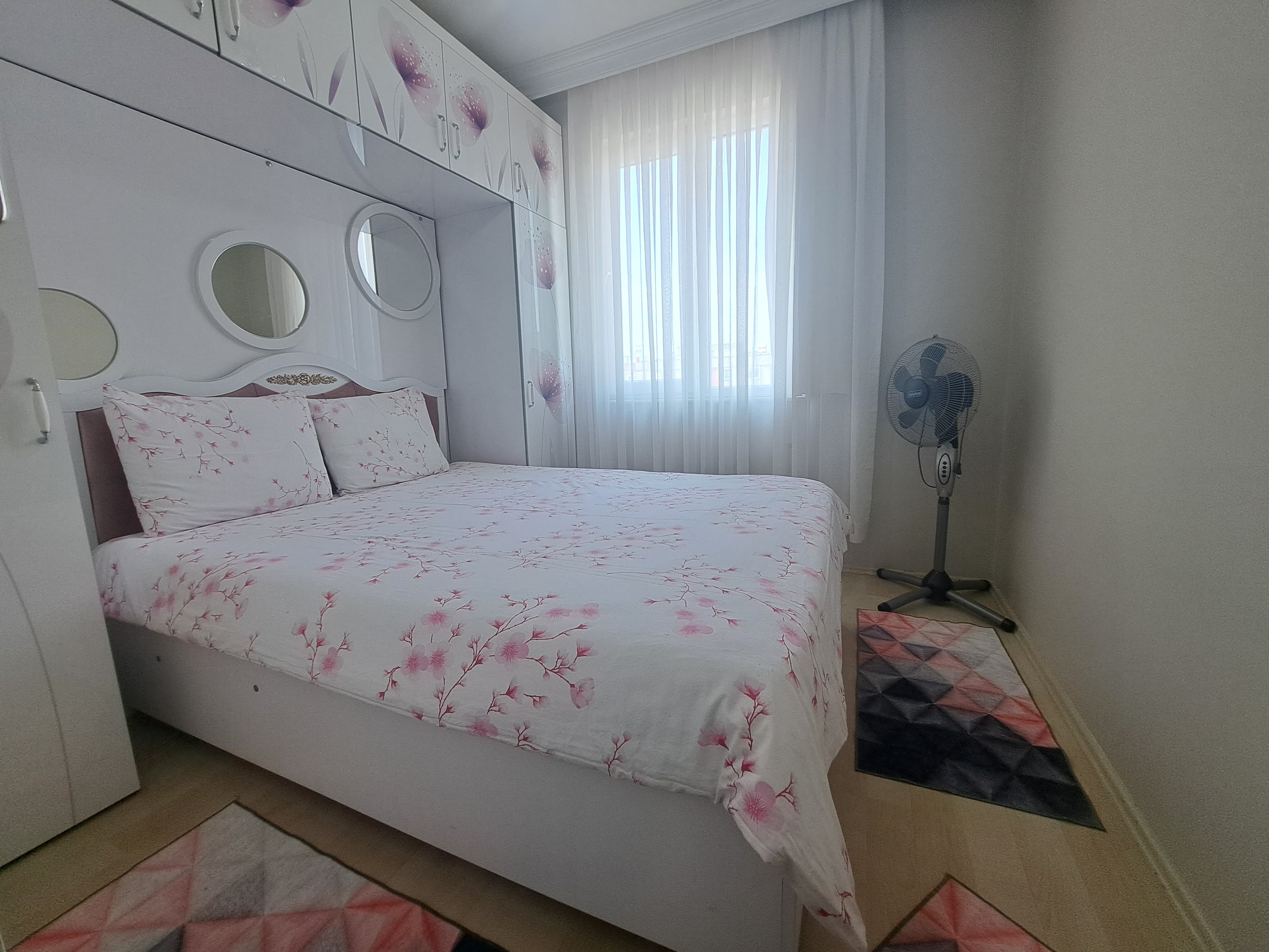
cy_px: 476
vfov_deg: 89.9
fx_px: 477
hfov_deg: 106.2
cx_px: 634
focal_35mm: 13
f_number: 2.2
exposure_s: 1/100
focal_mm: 1.74
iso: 50
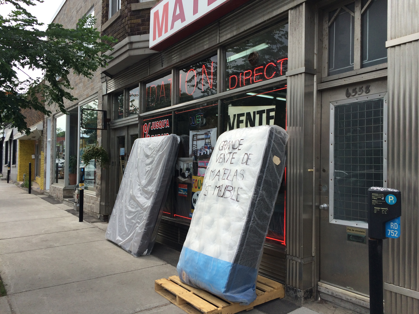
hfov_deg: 61.7
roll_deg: +0.5
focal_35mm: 29
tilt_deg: -0.1
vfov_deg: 48.2
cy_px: 157
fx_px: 351
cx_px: 210
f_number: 2.2
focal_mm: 4.15
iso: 32
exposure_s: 1/1368
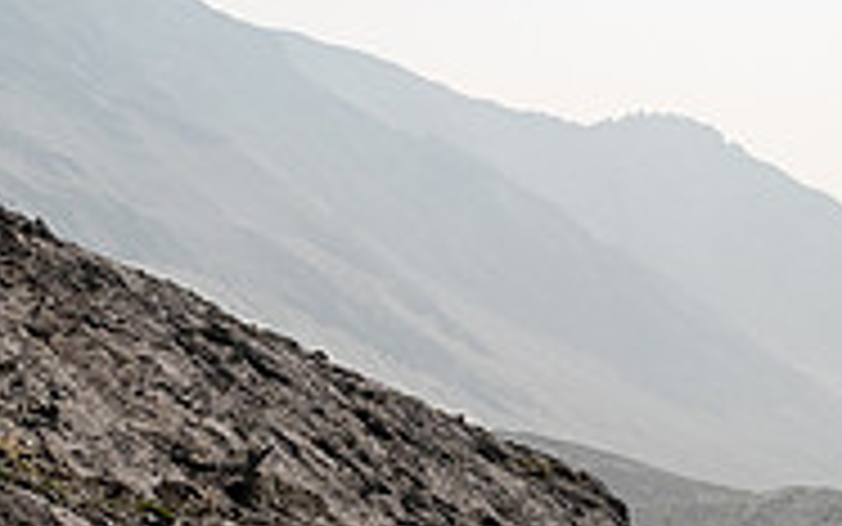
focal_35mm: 79
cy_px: 461
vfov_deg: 16.3
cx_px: 837
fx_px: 1813
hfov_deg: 24.9
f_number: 8
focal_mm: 12
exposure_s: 1/400
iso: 200
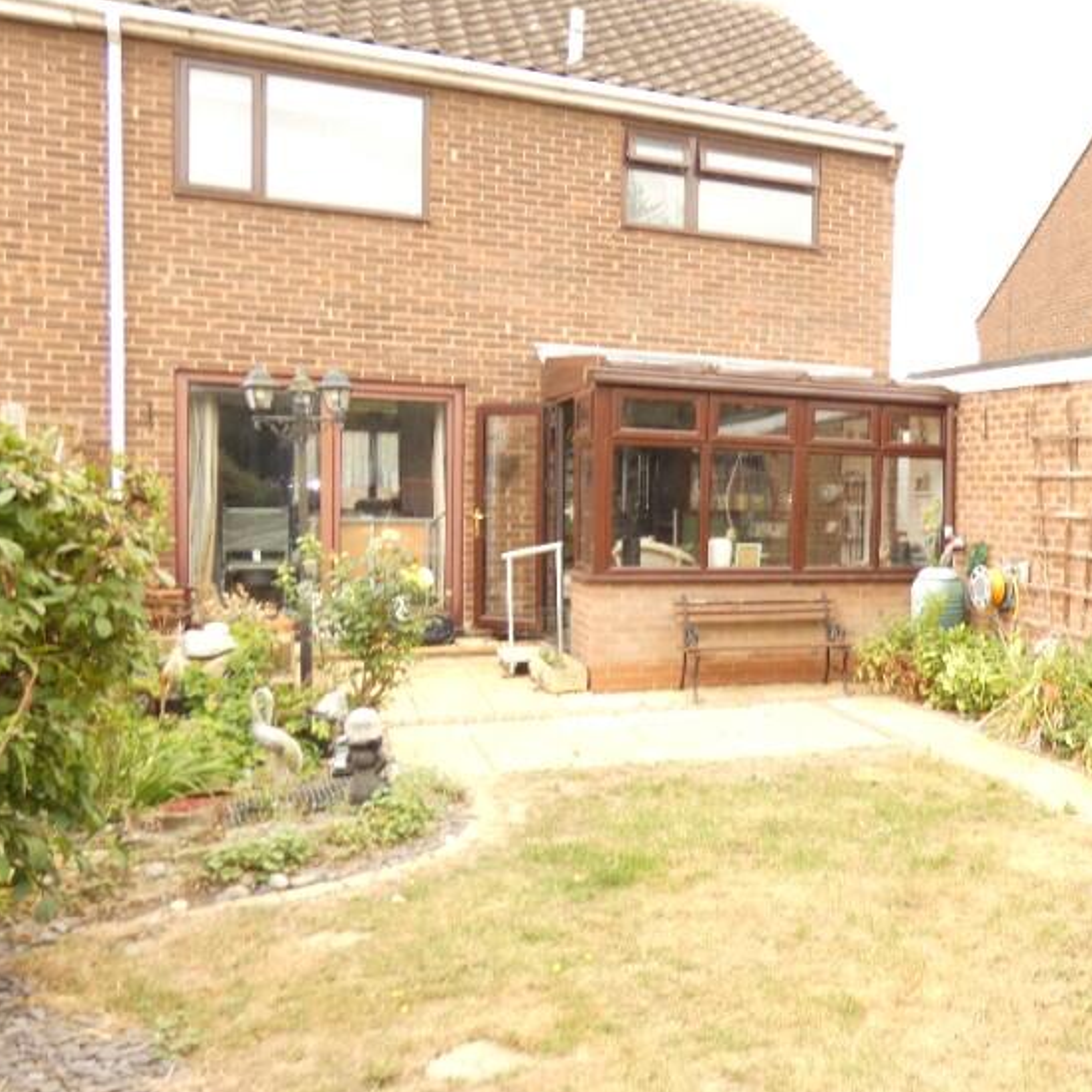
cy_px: 551
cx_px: 923
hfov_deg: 46.3
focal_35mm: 33
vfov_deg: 49.7
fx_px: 1178
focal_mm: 3.6
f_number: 2.8
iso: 80
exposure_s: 1/100
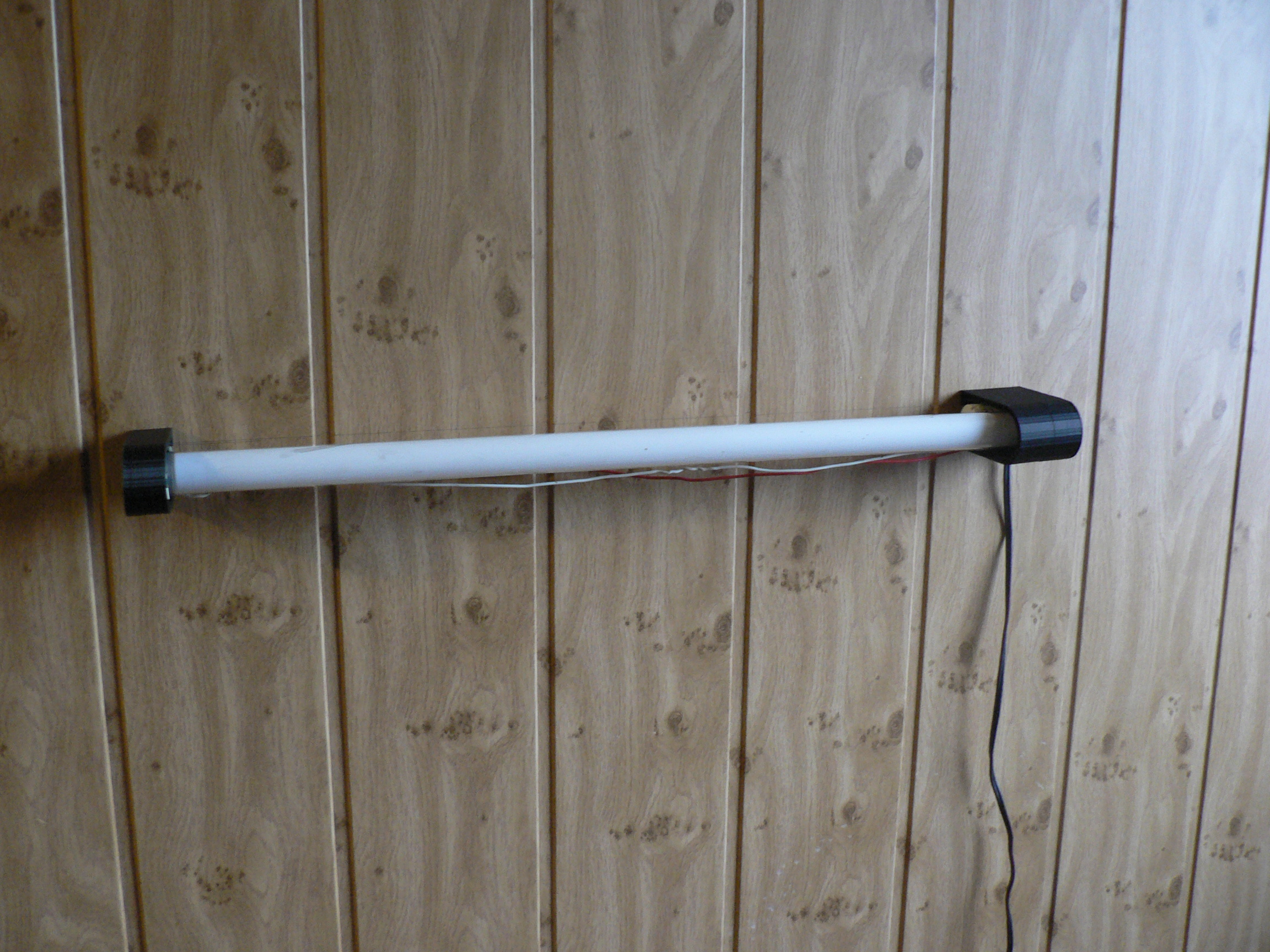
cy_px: 476
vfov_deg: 40.7
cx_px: 635
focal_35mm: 35
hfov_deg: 52.6
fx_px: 1284
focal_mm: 6
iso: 200
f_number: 2.8
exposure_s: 1/10
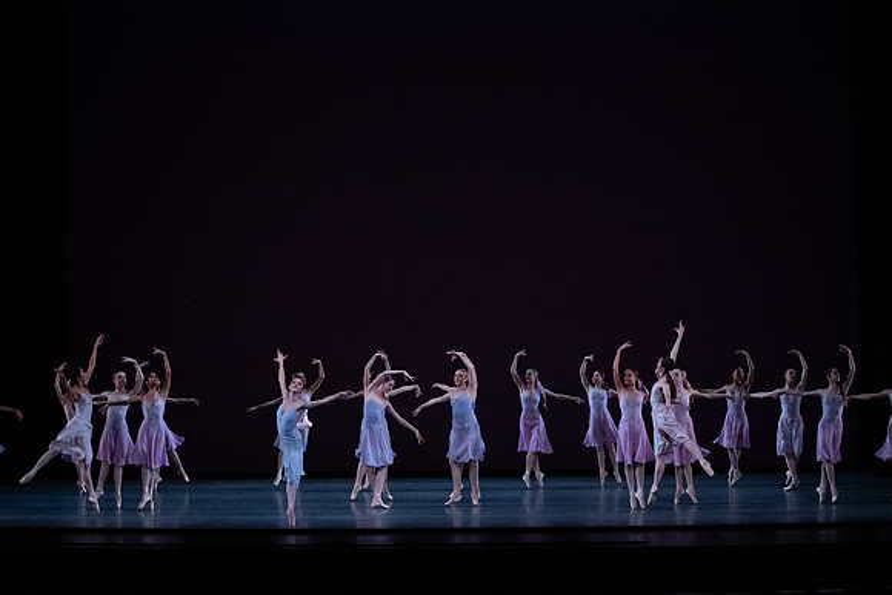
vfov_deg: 19.5
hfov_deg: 28.8
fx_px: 1735
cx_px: 446
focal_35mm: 70
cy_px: 298
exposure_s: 1/400
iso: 12800
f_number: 13
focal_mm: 70
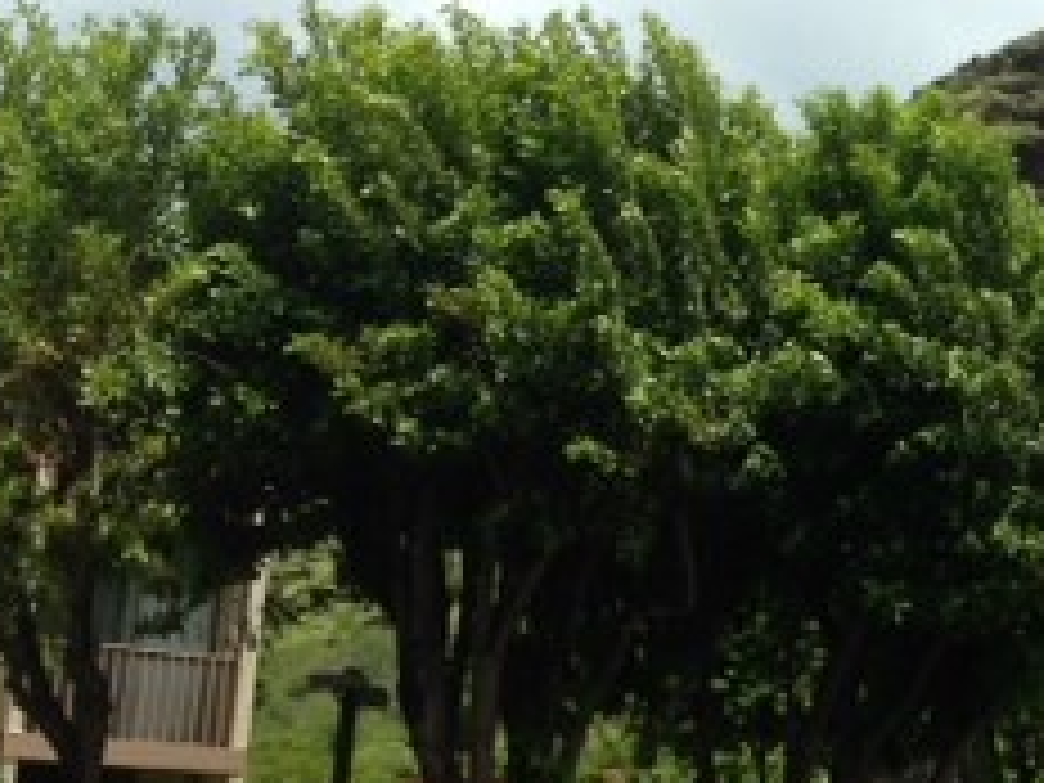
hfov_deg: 19.7
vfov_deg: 16.2
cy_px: 418
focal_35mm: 91
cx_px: 1372
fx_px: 2745
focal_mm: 4.12
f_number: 2.4
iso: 50
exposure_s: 1/1427
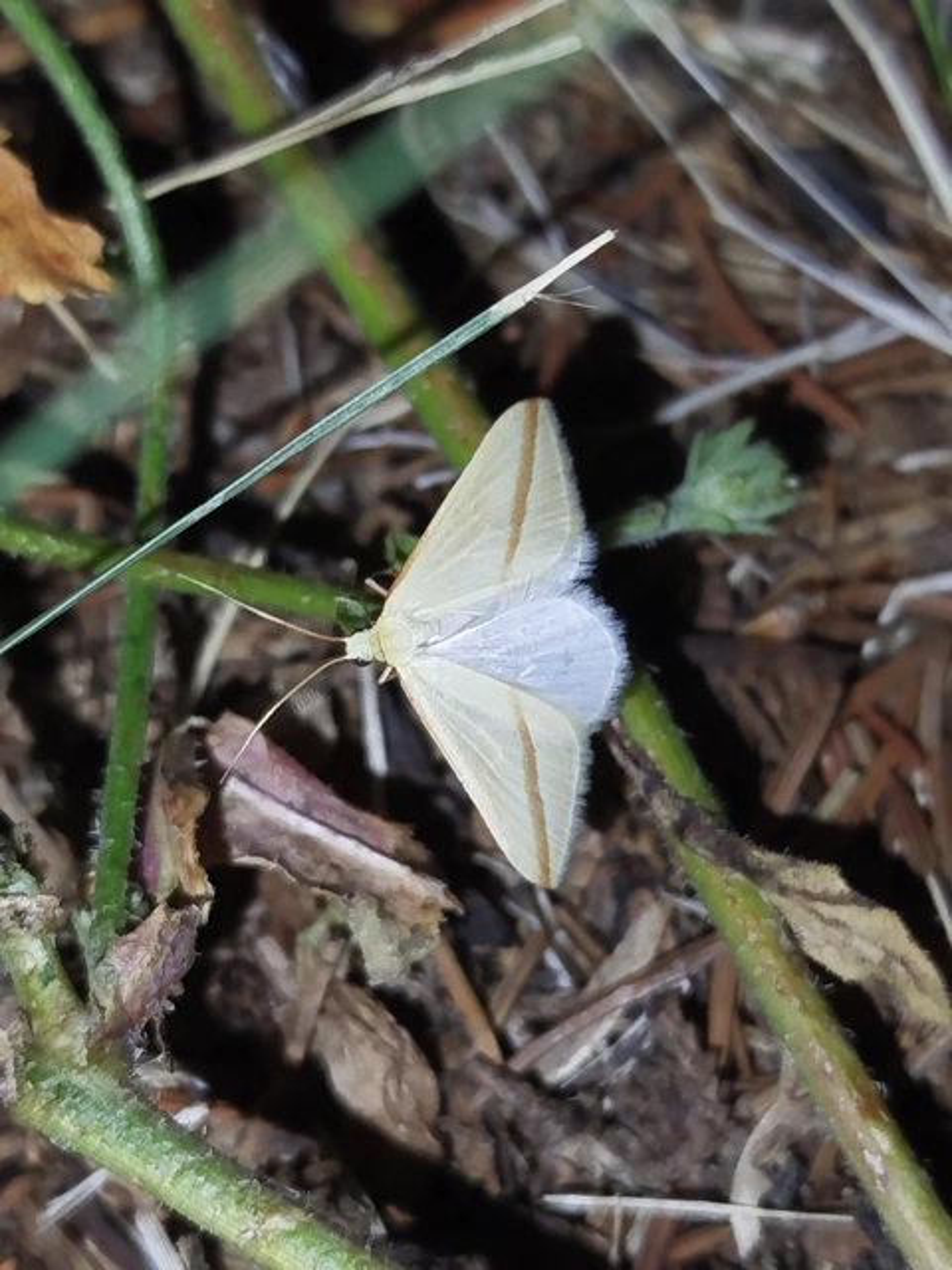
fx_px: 2530
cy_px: 635
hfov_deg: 21.3
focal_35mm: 69
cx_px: 476
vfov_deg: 28.2
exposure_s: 1/50
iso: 160
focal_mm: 5.31
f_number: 1.7
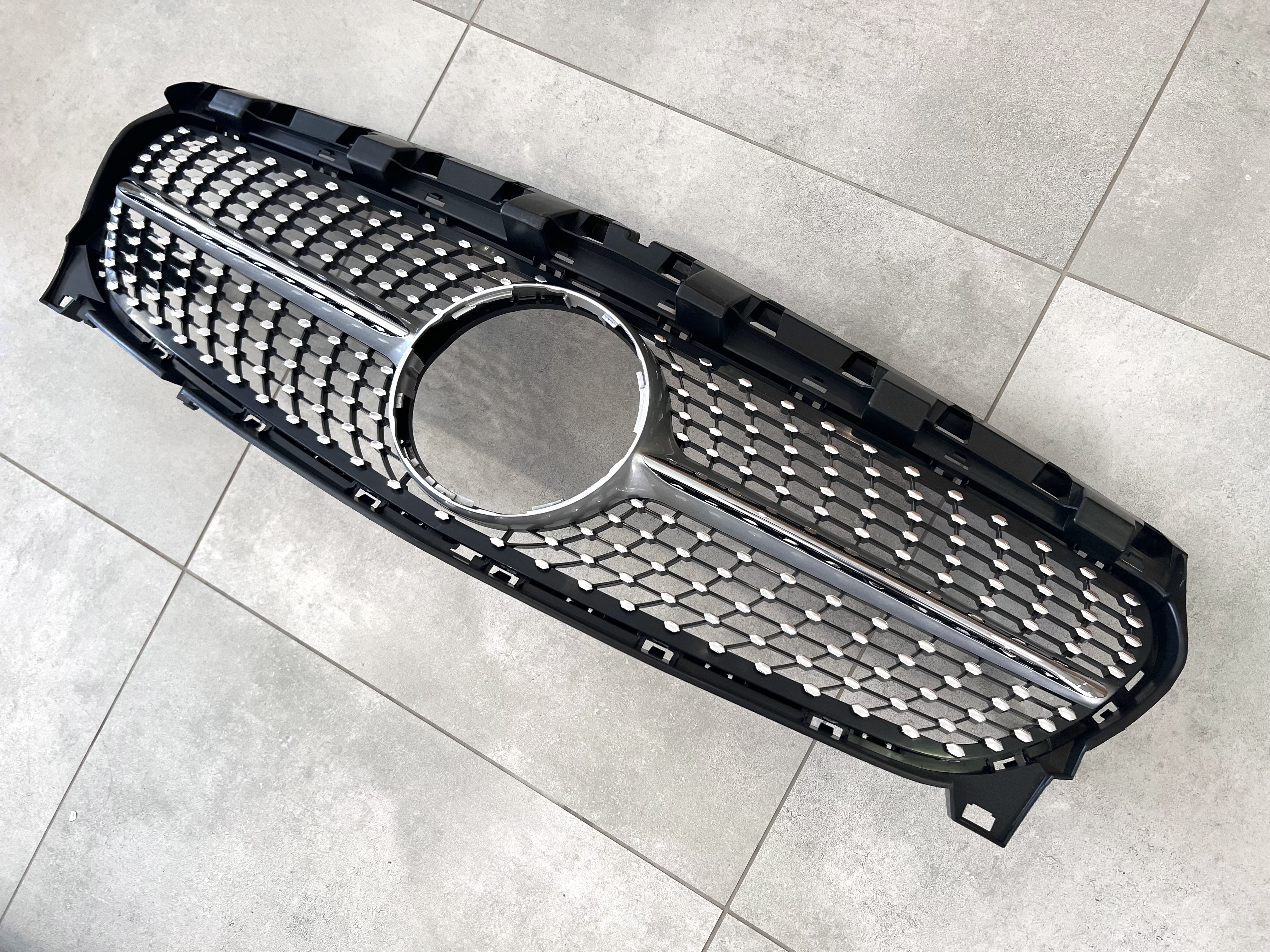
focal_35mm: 26
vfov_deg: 53.1
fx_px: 954
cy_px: 476
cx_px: 635
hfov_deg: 67.3
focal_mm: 5.7
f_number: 1.5
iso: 125
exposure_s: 1/121
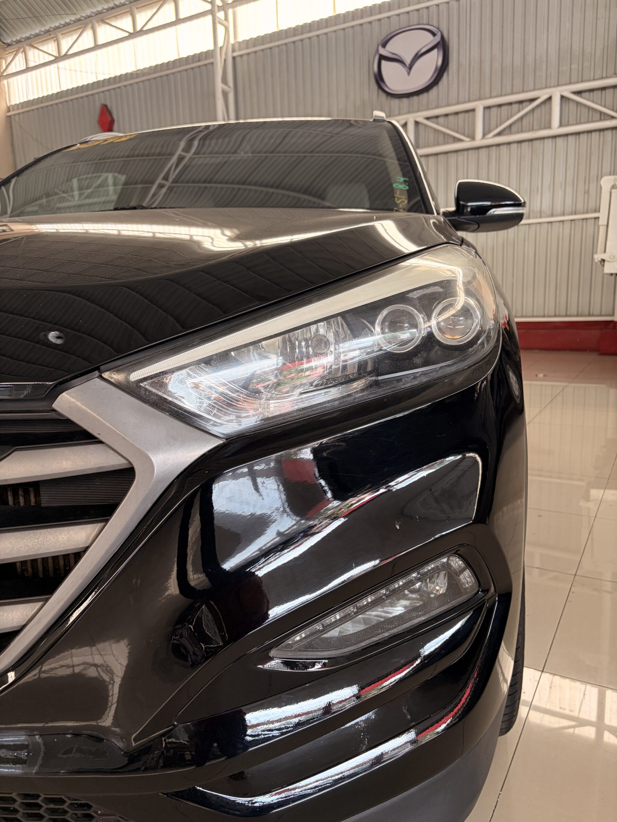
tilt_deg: -10.8
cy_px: 411
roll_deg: +1.7
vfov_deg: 67.3
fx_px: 618
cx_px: 308
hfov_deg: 53.1
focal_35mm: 26
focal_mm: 5.96
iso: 125
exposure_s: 1/95
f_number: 1.6
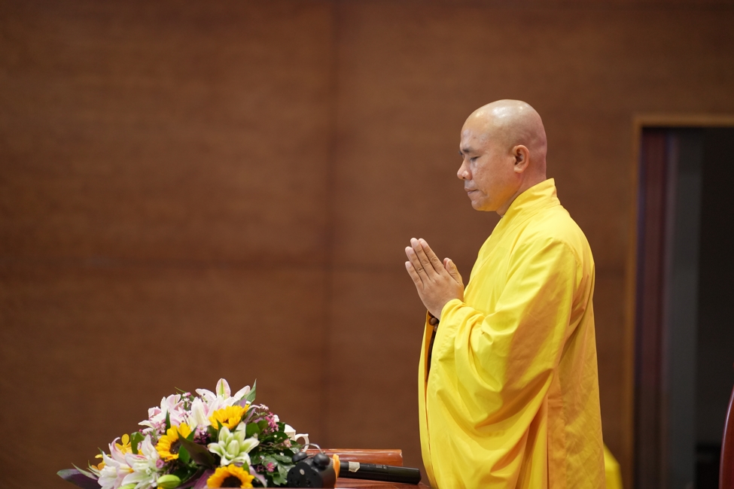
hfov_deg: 13.7
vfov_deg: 9.1
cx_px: 367
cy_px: 244
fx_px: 3058
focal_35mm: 150
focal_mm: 150
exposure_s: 1/200
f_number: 2.8
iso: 2500
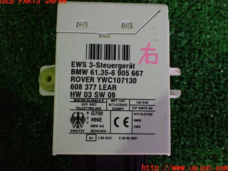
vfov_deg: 45.4
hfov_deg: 58.4
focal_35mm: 31
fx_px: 204
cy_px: 85
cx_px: 113
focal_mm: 5.4
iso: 800
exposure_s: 1/100
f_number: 2.3
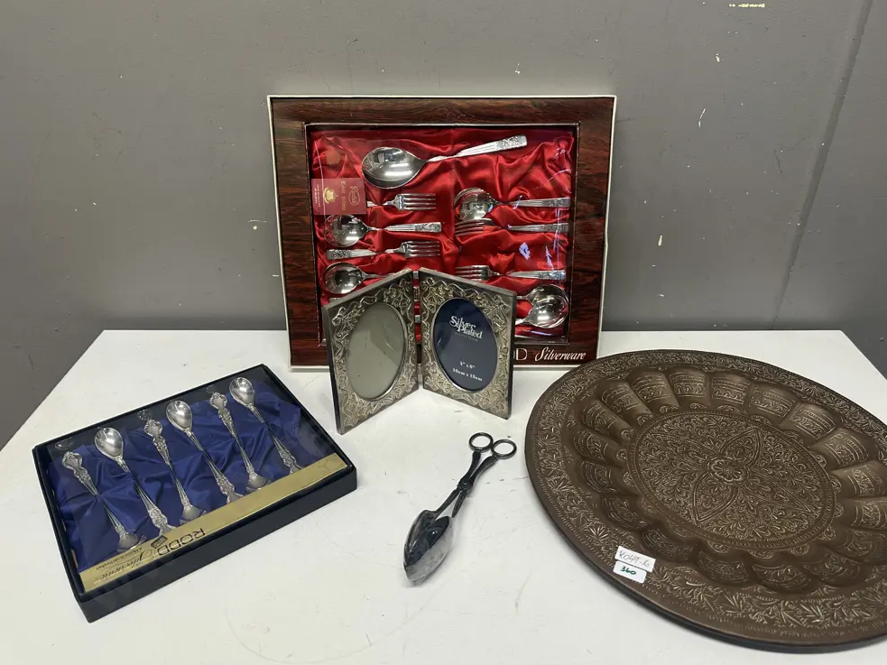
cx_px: 461
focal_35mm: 25
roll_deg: -0.5
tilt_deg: -31.1
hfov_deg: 69.4
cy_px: 327
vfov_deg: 54.9
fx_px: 641
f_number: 1.78
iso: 125
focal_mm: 6.86
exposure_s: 1/100
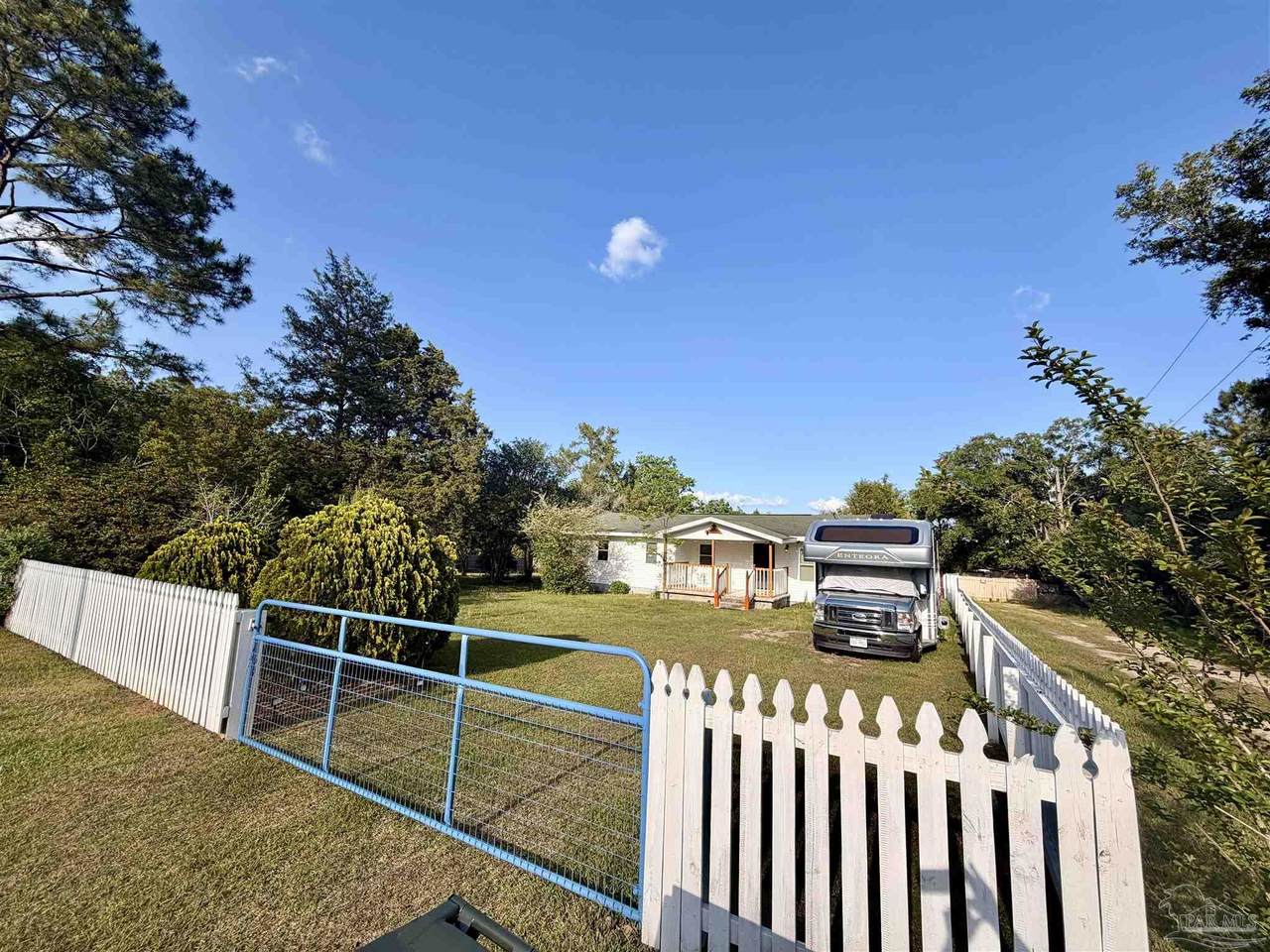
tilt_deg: +7.5
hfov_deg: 102.1
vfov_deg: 85.7
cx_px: 635
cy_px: 476
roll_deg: -2.3
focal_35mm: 14
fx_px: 514
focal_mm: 2.22
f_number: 2.2
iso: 25
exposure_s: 1/770
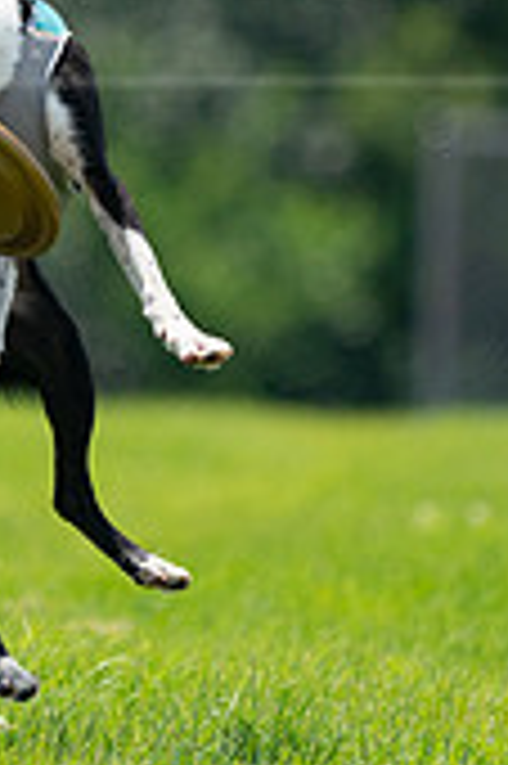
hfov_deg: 1.1
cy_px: 18
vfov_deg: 1.6
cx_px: -27
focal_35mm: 1266
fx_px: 26850
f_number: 6.3
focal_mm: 478
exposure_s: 1/4000
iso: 1600
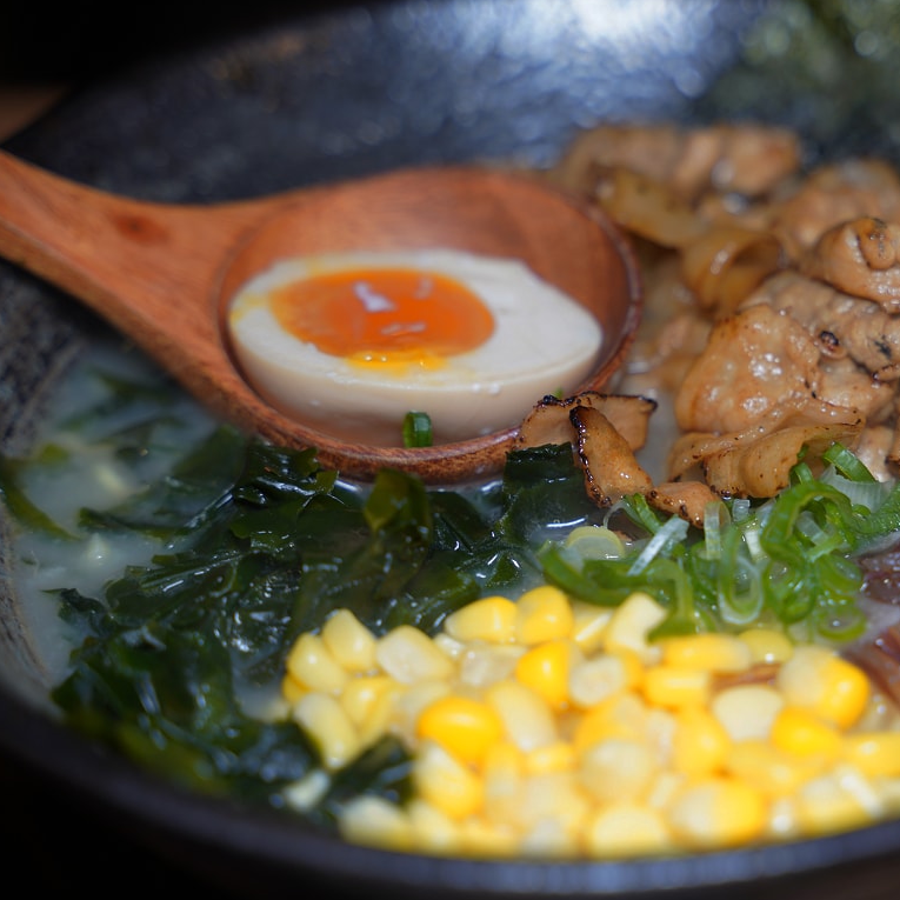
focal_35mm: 100
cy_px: 438
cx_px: 635
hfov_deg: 17.3
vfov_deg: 17.4
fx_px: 2942
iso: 200
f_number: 4
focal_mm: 75
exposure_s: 1/80
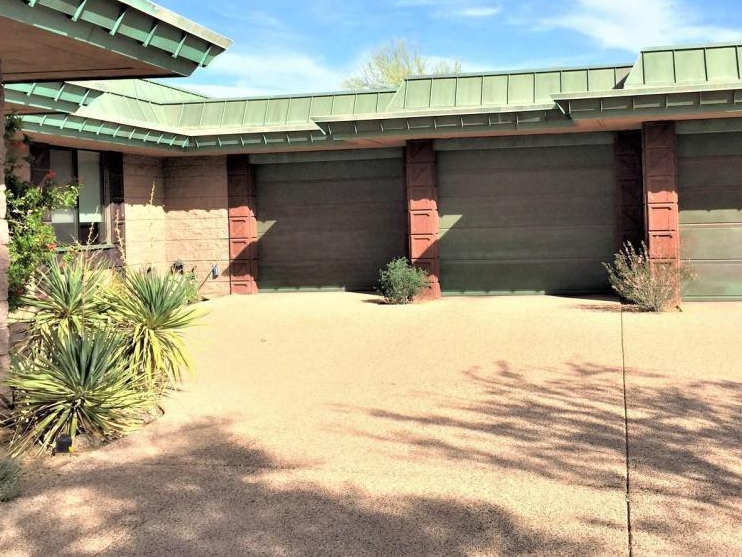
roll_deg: +1.2
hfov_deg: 46.5
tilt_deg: -0.2
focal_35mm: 40
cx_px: 446
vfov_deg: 35.8
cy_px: 215
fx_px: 858
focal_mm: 4.15
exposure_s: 1/1799
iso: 32
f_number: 2.2
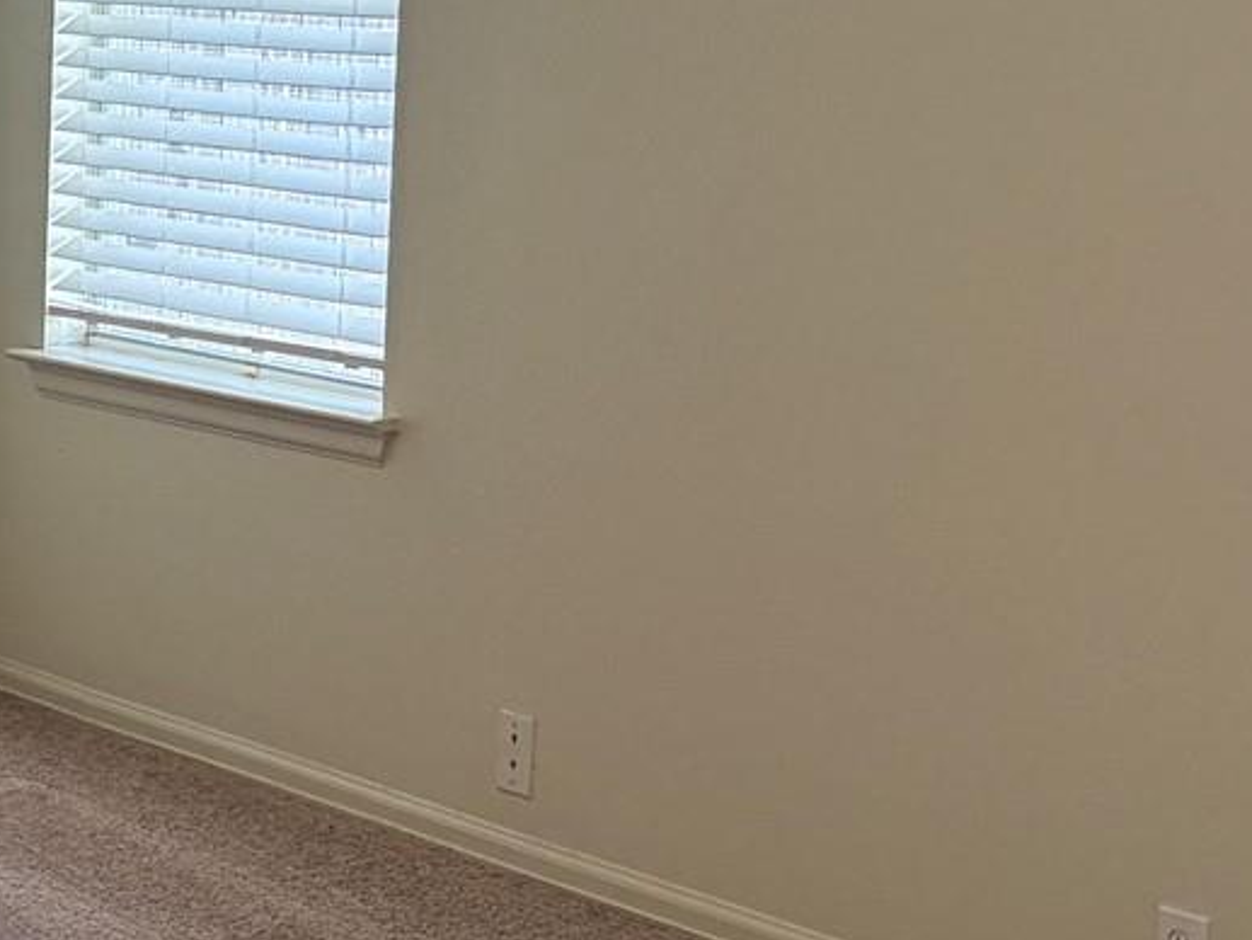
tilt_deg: -7.1
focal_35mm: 103
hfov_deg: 17.9
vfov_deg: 14.4
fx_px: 3726
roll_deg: -0.2
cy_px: 325
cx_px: -349
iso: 125
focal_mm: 5.96
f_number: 1.6
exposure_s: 1/186
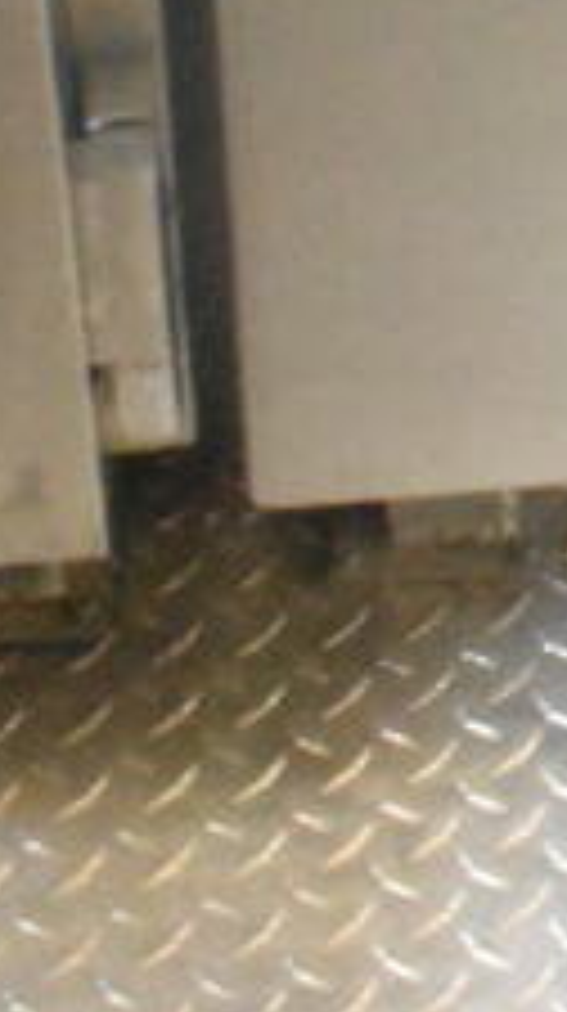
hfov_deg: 9.5
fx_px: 3084
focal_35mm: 115
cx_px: 1269
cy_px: -274
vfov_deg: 17.6
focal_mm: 18
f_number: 3.5
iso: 11400
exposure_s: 1/30
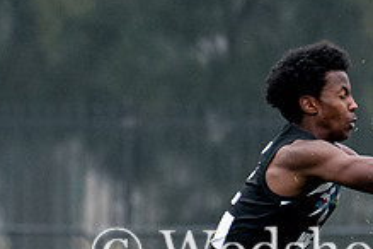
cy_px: 295
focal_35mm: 1855
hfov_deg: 1.1
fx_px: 19218
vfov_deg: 0.7
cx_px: 537
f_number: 4
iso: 560
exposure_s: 1/800
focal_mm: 200
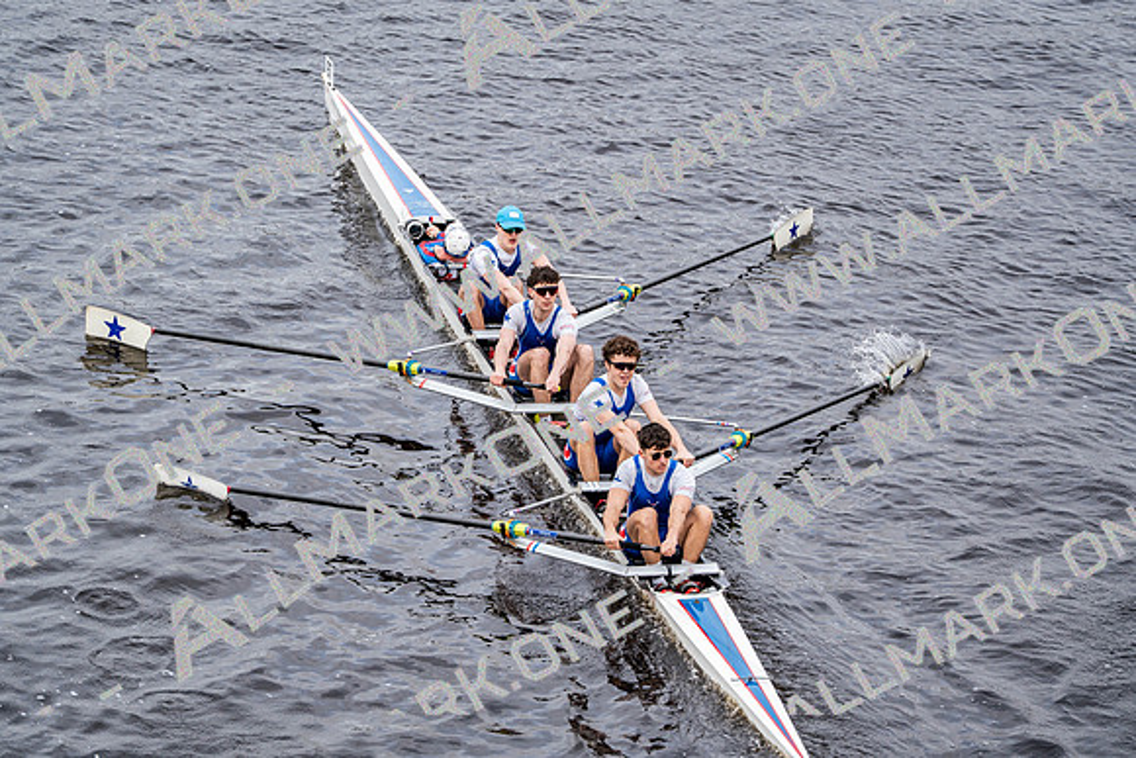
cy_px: 379
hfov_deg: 10.3
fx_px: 6312
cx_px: 568
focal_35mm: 200
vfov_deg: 6.9
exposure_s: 1/2000
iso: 250
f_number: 2.8
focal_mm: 200
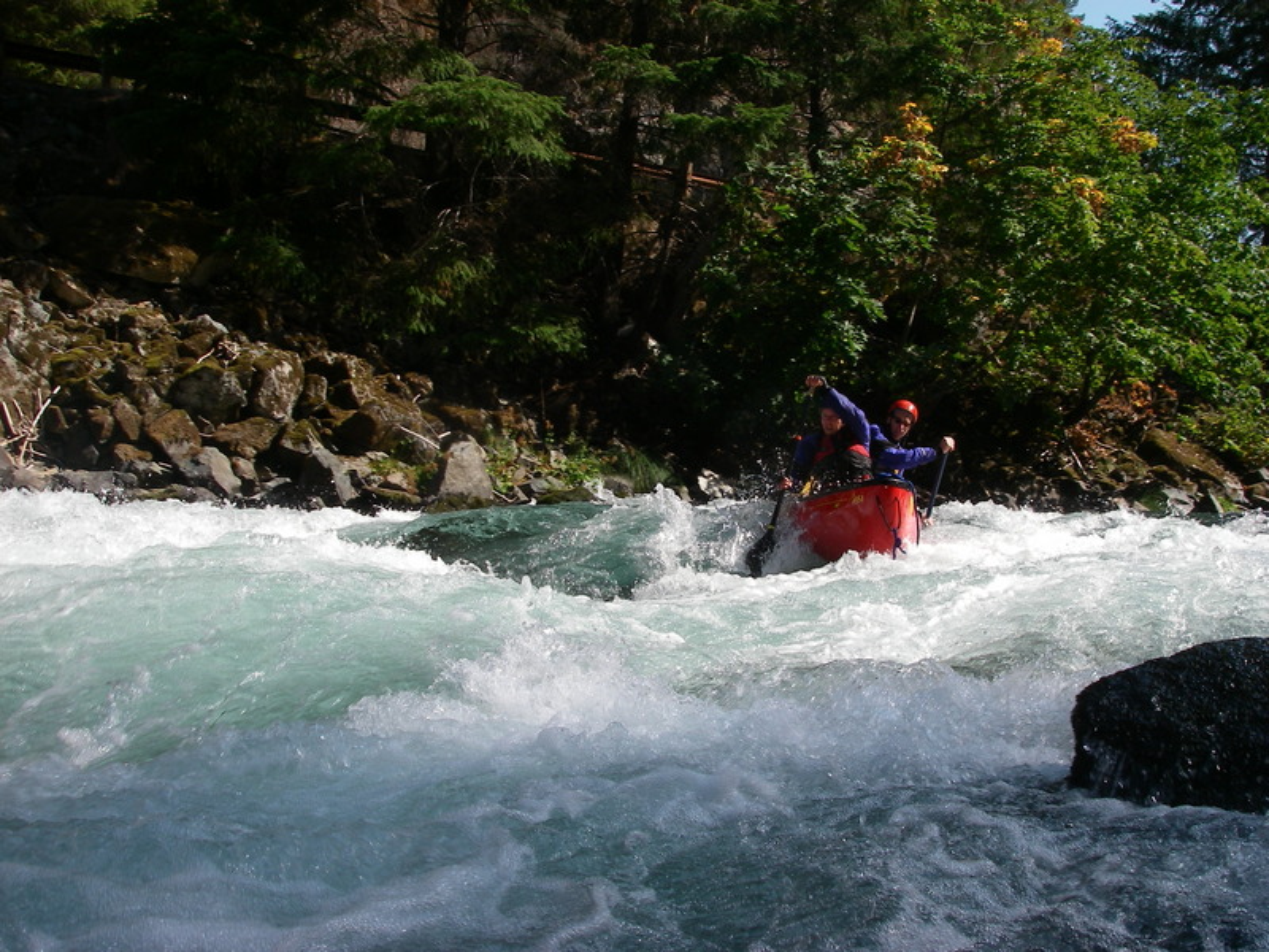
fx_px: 1393
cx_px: 634
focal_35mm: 38
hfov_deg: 49.0
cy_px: 476
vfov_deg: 37.7
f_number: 6.6
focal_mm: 6.3
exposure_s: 1/160
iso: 64
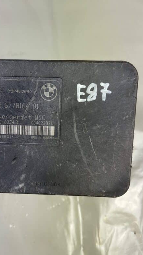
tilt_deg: -76.6
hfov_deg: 39.7
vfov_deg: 66.0
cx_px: 47
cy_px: 130
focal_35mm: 29
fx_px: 195
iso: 50
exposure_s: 1/100
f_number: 1.6
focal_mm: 4.2
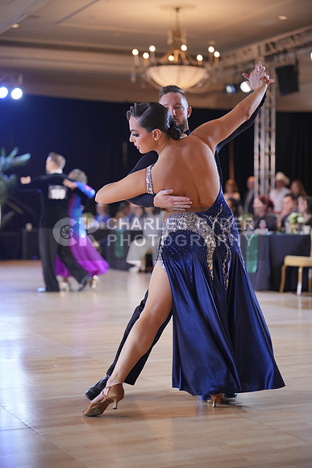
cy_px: 234
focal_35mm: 68
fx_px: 883
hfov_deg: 20.0
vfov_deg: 29.6
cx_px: 156
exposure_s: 1/500
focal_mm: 68
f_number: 2
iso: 1250
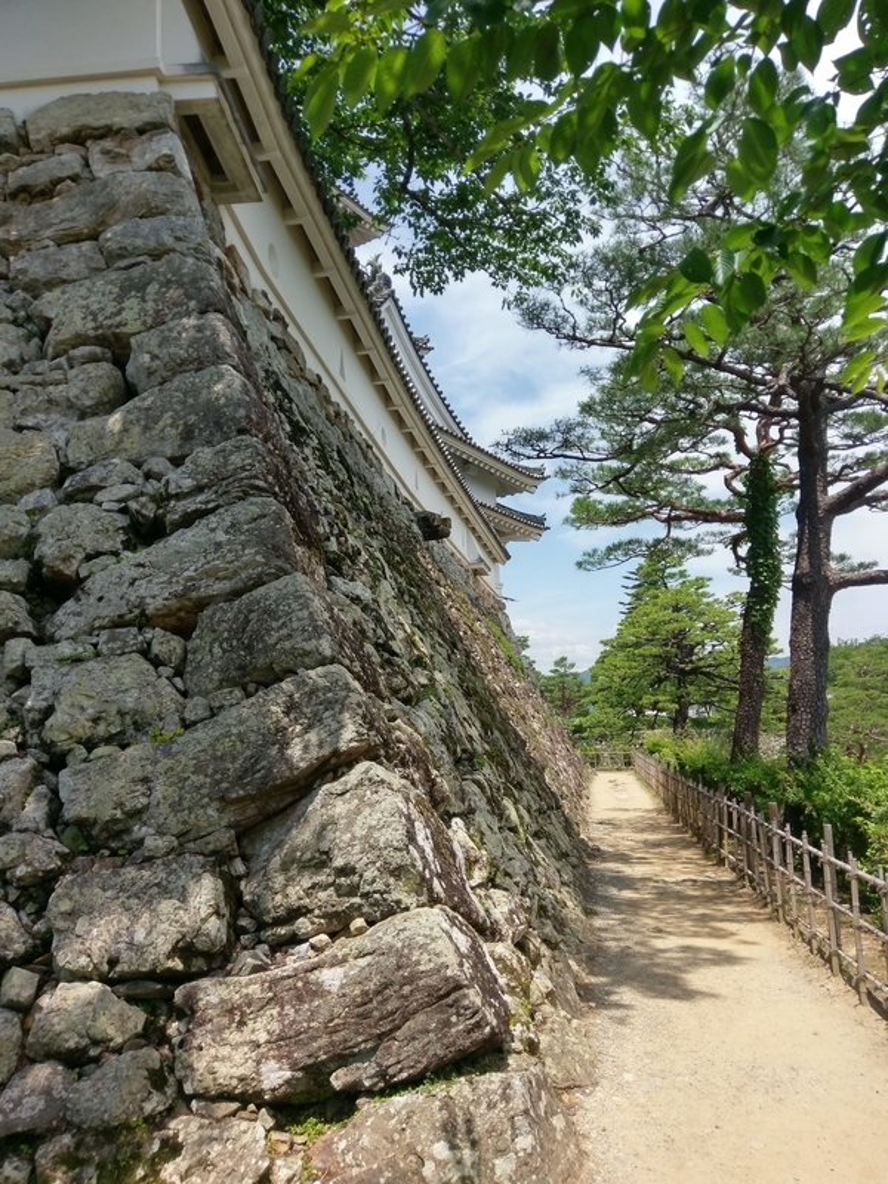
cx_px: 444
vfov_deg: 67.3
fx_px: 889
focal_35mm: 26
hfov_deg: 53.1
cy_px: 592
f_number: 1.8
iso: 100
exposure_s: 1/1959
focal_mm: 4.58
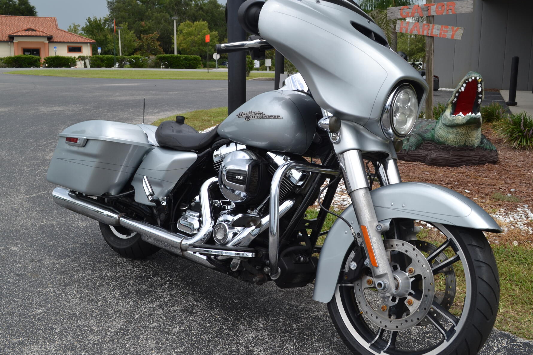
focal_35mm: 37
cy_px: 176
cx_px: 285
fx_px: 548
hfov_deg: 51.9
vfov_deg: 35.9
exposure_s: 1/250
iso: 100
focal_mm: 22
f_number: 8
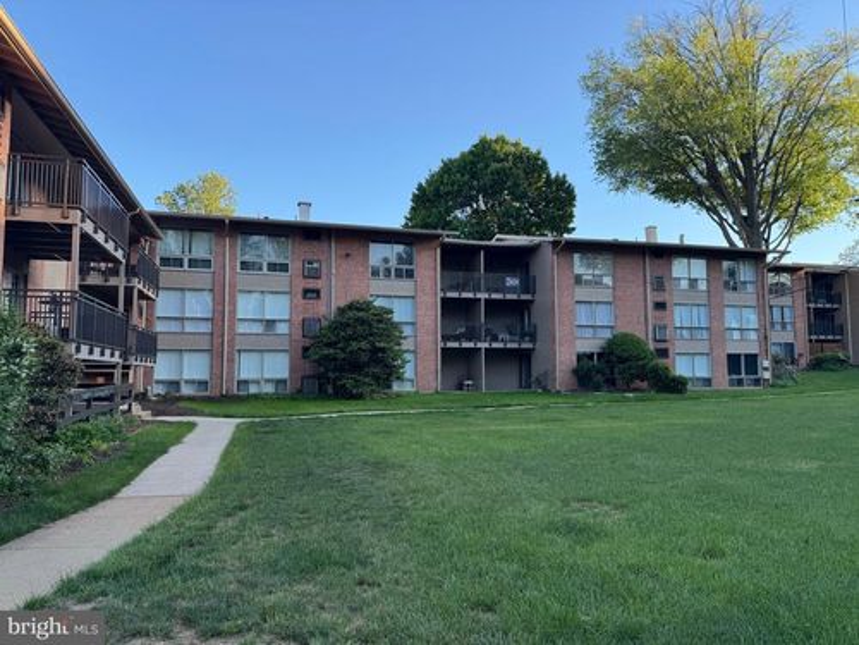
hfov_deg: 71.6
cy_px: 322
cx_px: 430
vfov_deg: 56.8
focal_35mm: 24
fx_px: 596
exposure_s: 1/832
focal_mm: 6.76
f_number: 1.78
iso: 80
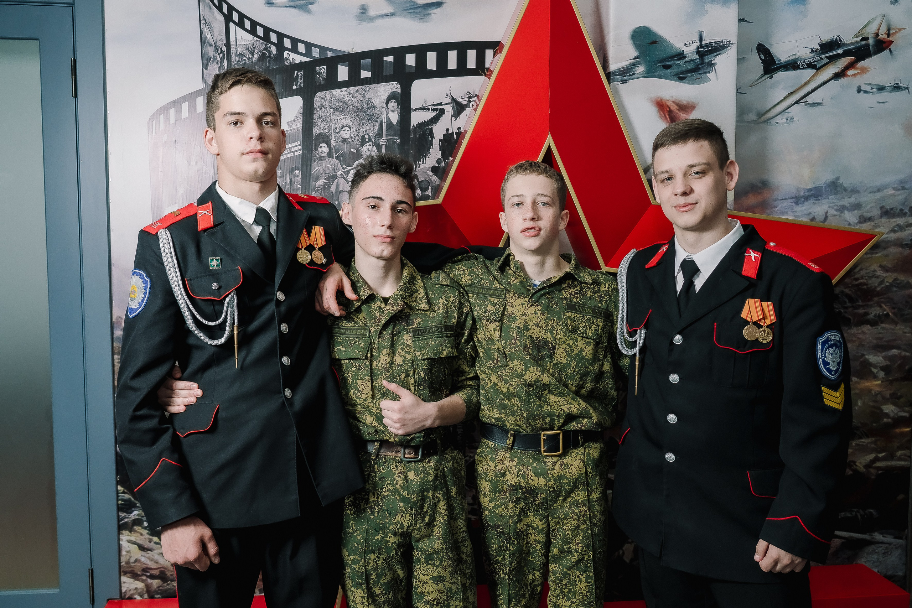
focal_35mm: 30
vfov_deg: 43.3
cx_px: 456
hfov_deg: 61.6
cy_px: 308
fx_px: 765
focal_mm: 29
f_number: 5.6
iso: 500
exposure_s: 1/160
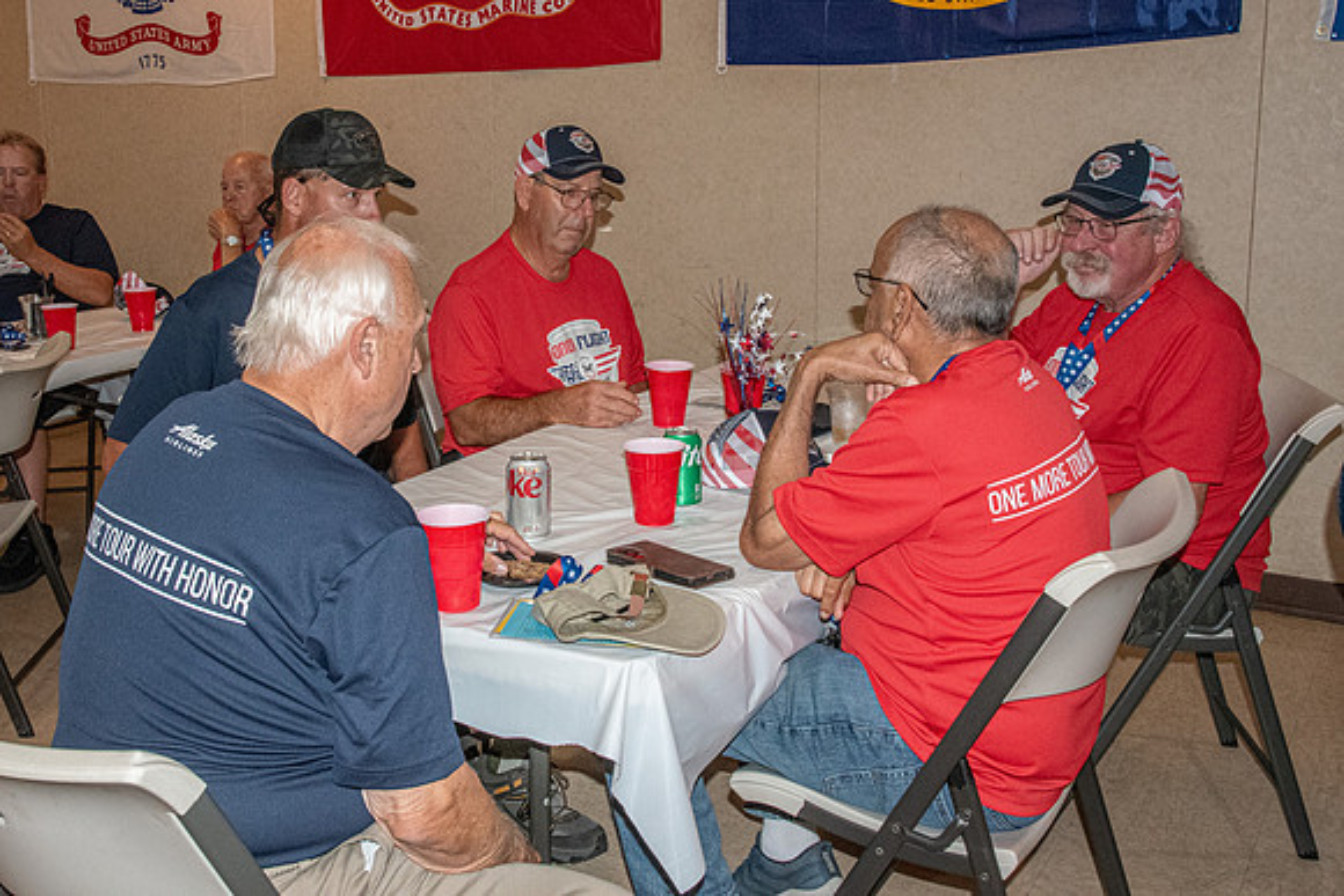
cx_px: 573
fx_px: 1408
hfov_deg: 50.8
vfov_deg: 35.1
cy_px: 333
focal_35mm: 38
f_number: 13
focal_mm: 30
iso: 6400
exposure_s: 1/60
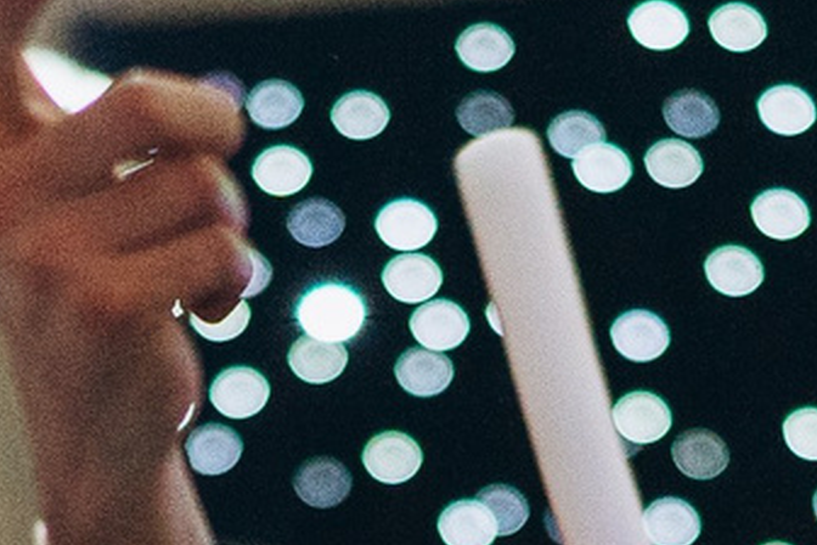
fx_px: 6059
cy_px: 1536
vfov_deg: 4.9
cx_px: 345
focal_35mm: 267
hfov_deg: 7.7
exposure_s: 1/640
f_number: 1.4
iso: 1600
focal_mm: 35
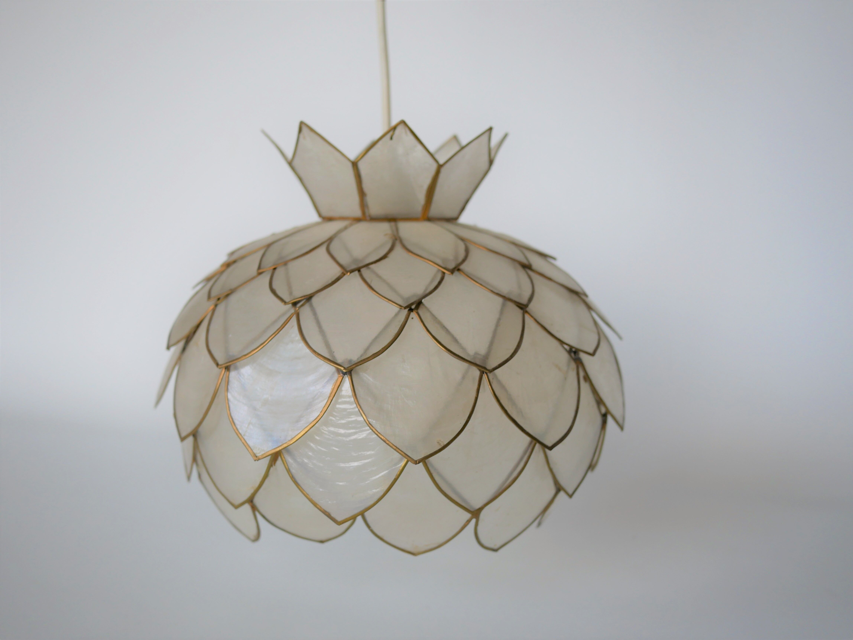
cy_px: 320
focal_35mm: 40
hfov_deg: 46.8
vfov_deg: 36.0
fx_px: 986
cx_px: 426
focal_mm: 20
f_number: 2.2
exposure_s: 1/160
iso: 200
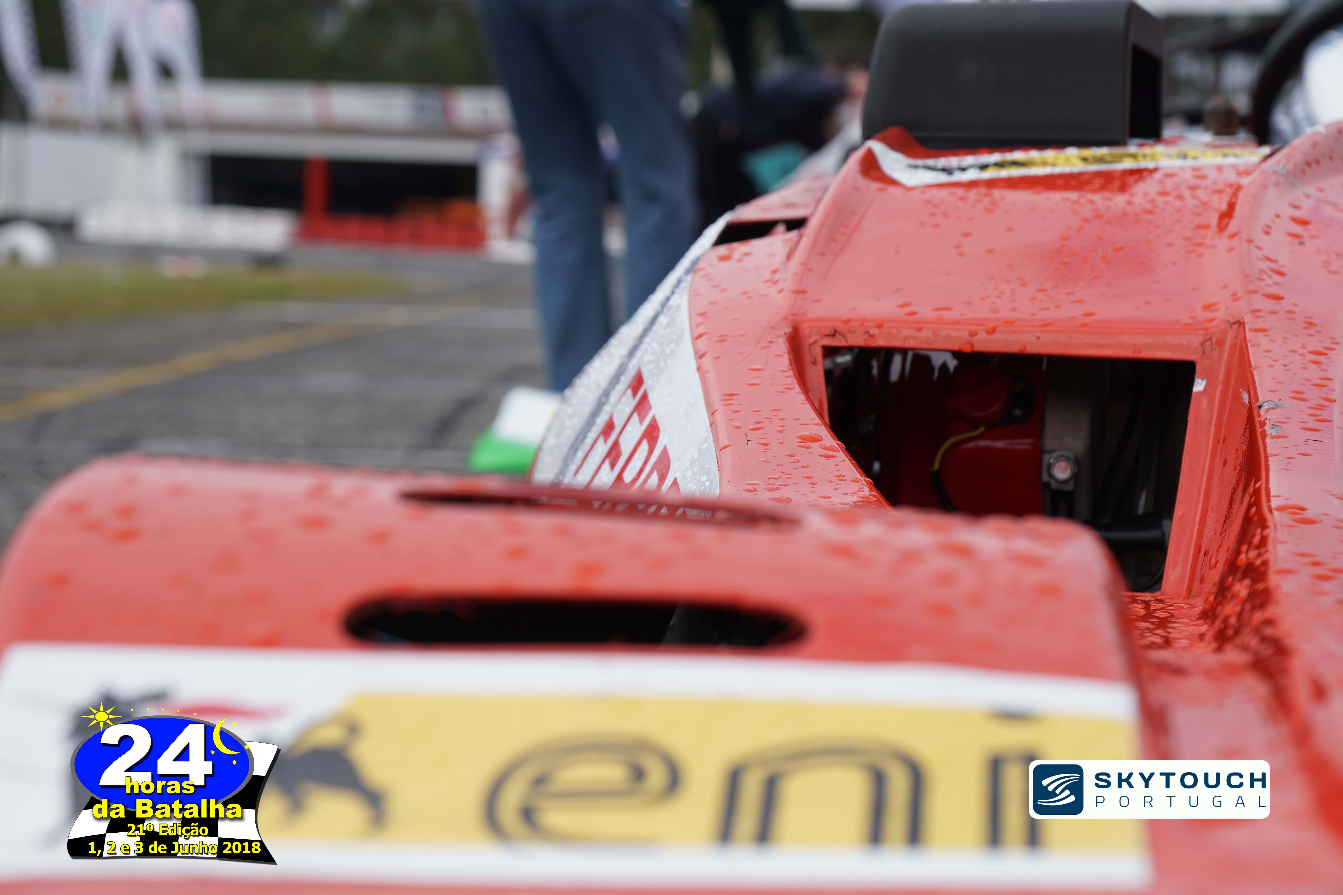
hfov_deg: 23.0
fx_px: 3301
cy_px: 448
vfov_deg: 15.4
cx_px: 672
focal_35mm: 88
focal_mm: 59
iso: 100
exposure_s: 1/400
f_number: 5.6
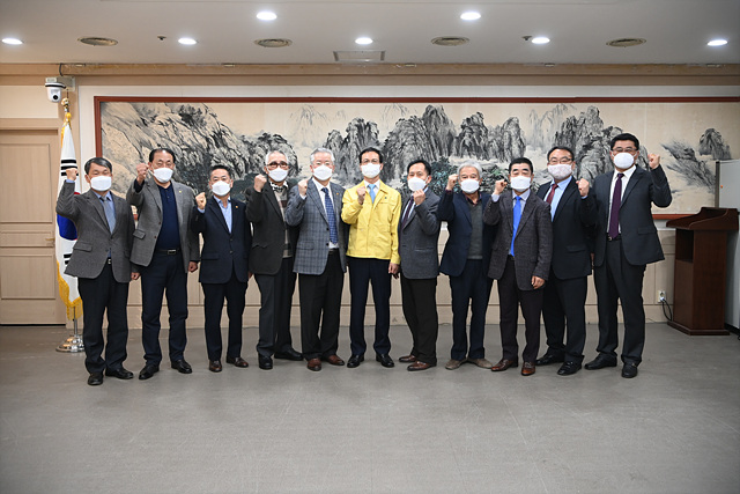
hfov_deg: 58.7
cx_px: 370
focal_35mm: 32
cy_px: 247
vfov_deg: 41.1
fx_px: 658
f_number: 4.5
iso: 2500
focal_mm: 32
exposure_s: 1/250
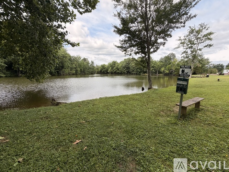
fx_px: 93
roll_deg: -0.3
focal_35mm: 14
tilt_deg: -8.9
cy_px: 86
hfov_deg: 102.1
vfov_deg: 85.7
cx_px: 114
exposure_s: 1/770
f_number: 2.2
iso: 32
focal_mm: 2.22
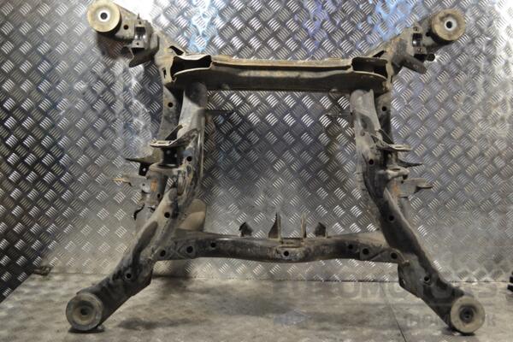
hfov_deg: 49.6
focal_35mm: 39
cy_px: 171
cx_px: 256
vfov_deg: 34.2
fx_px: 556
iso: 400
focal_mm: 26
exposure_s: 1/80
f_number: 4.5
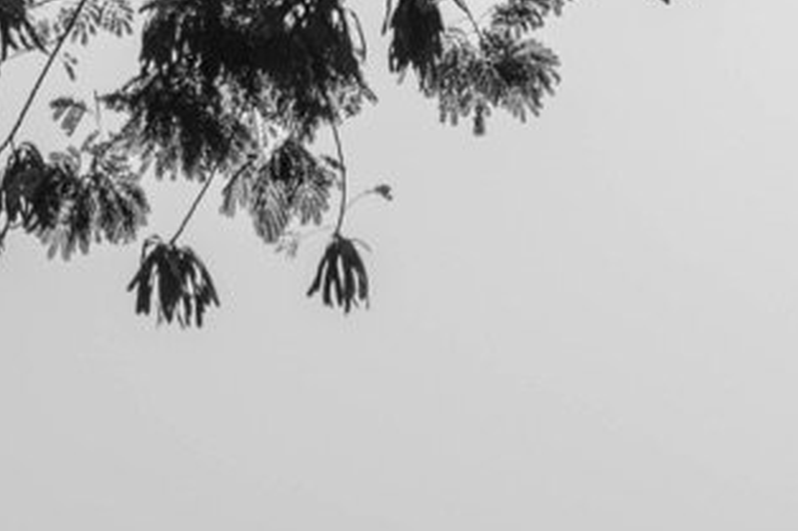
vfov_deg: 8.4
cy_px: 1152
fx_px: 3390
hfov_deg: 13.4
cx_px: 460
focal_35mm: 153
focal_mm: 24
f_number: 5.6
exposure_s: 1/500
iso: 125
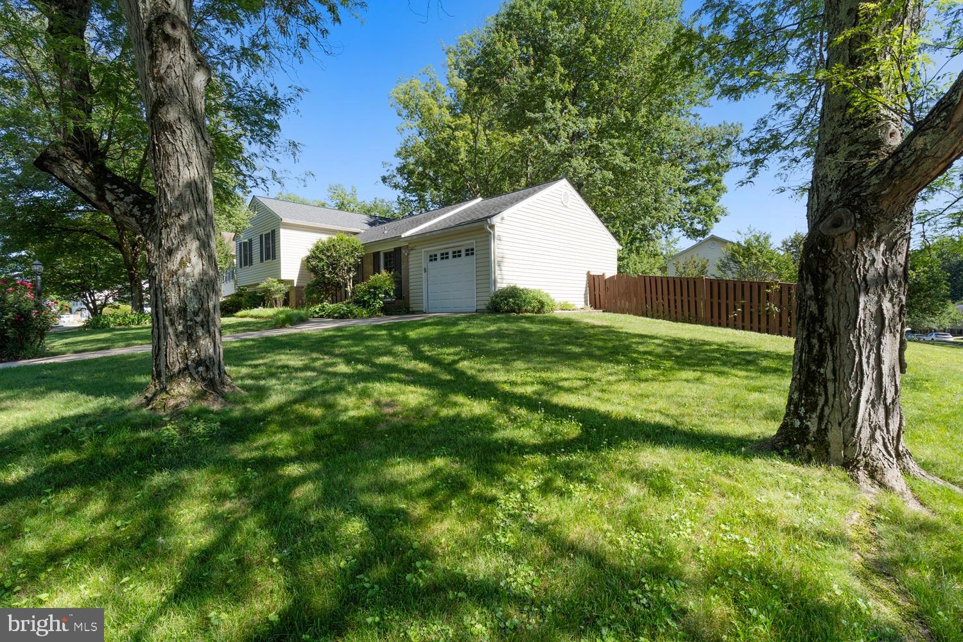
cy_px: 321
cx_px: 482
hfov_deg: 96.7
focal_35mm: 16
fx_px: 428
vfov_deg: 73.7
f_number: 8
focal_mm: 16
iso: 200
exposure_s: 1/160
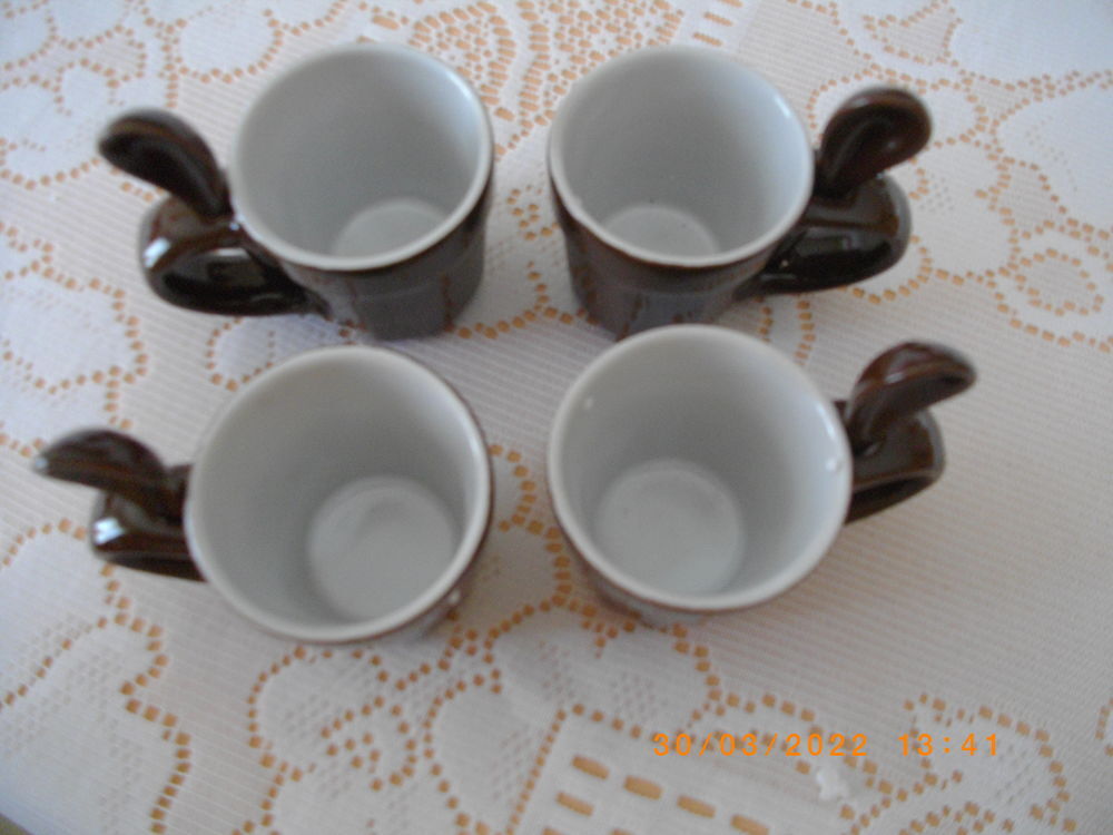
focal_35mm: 32
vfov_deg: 44.2
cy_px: 418
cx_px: 556
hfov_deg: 56.8
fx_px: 1029
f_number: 2.9
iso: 262
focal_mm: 5.7
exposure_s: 1/50
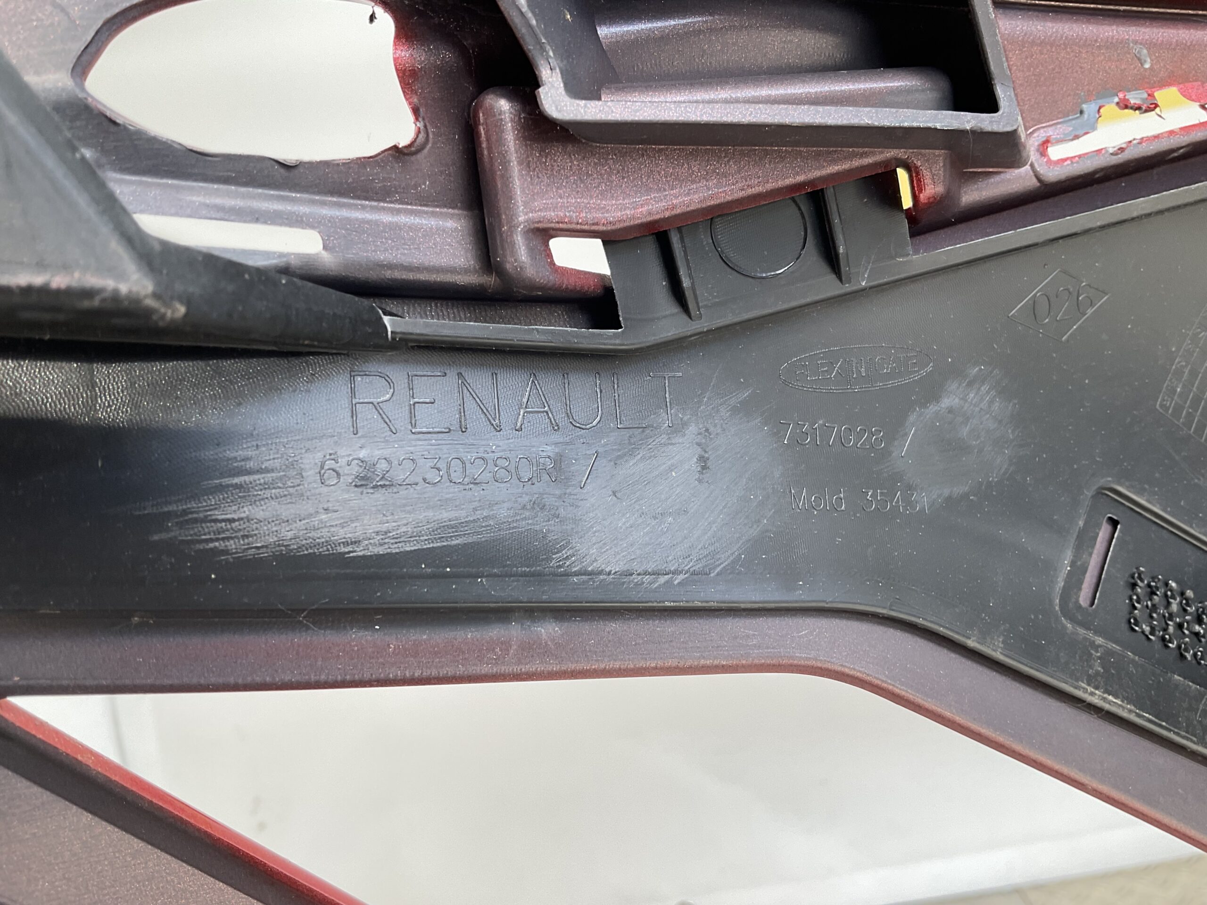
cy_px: 452
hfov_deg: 61.7
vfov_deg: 48.2
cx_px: 604
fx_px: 1011
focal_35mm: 29
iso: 25
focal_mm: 3
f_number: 1.8
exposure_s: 1/120
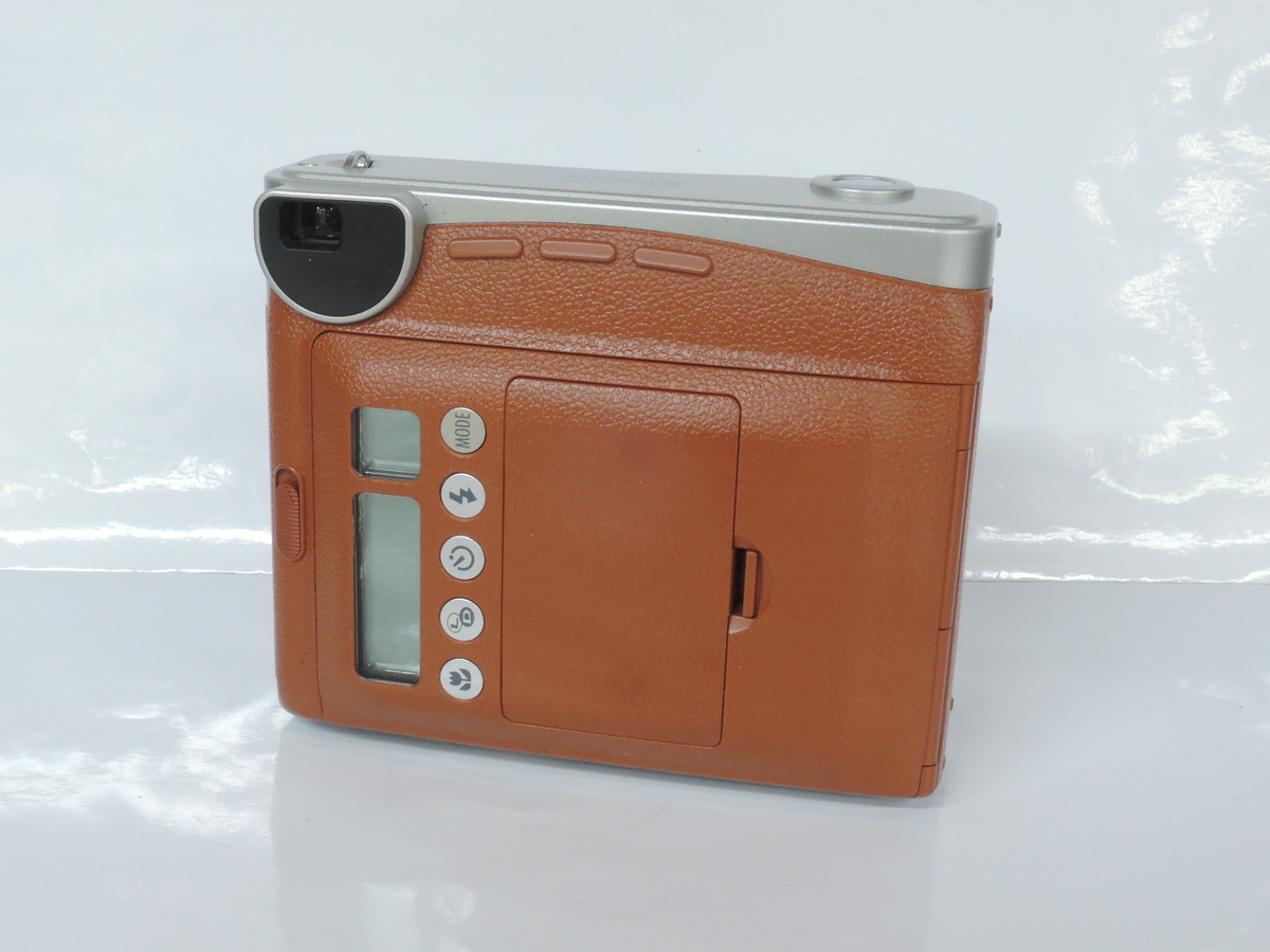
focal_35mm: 50
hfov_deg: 38.2
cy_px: 476
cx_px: 635
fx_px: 1834
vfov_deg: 29.1
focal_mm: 10.7
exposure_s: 1/25
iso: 800
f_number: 8
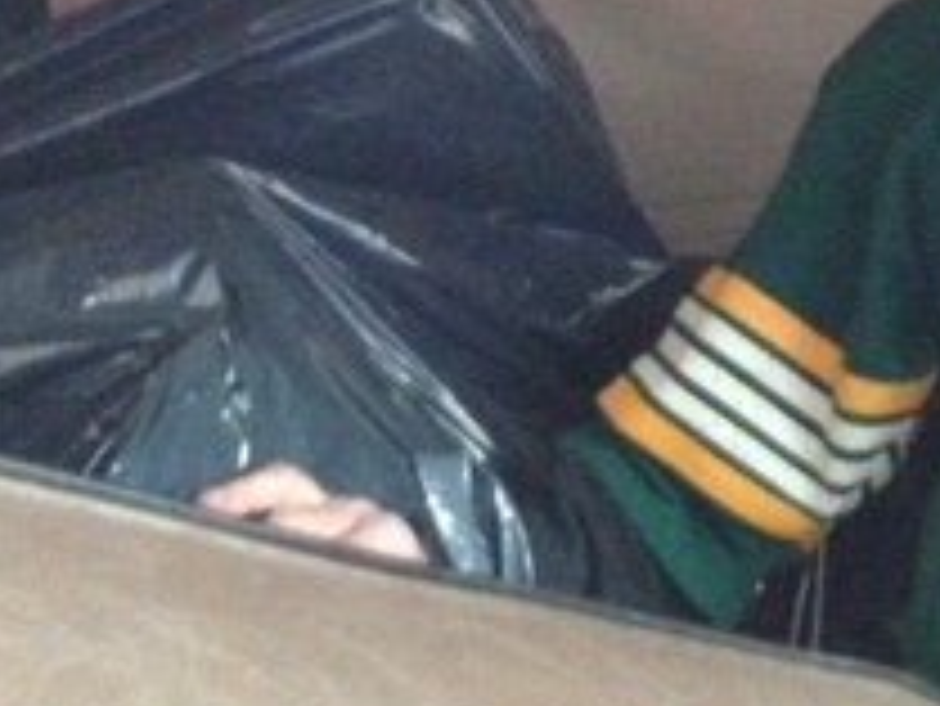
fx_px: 2907
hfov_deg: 18.3
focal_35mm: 107
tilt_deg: +23.6
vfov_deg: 13.6
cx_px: 639
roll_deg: -10.6
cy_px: -22
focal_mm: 4.28
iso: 800
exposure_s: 1/15
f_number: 2.4
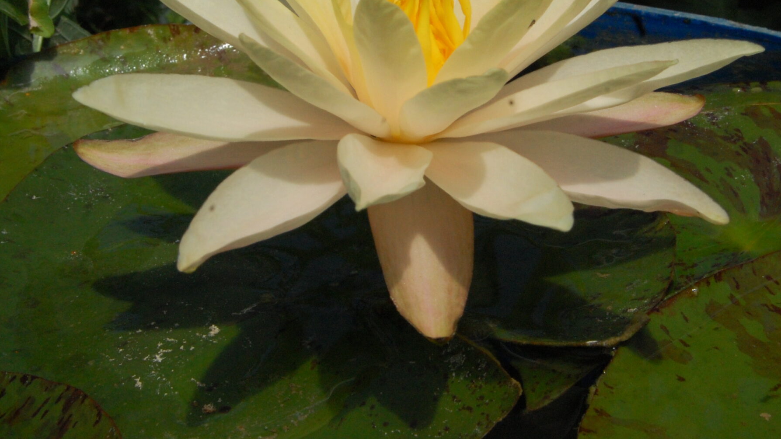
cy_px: 87
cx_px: 405
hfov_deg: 26.9
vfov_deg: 15.2
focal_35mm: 79
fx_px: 1631
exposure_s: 1/800
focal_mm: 35
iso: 800
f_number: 20
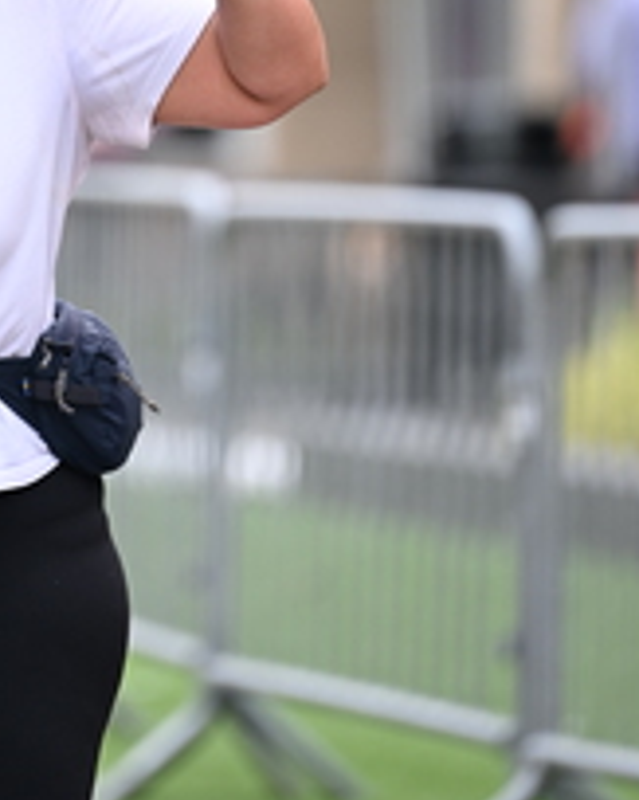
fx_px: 11971
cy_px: 98
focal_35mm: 506
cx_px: 69
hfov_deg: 3.1
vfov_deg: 3.8
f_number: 2.8
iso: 400
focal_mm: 200
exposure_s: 1/1000
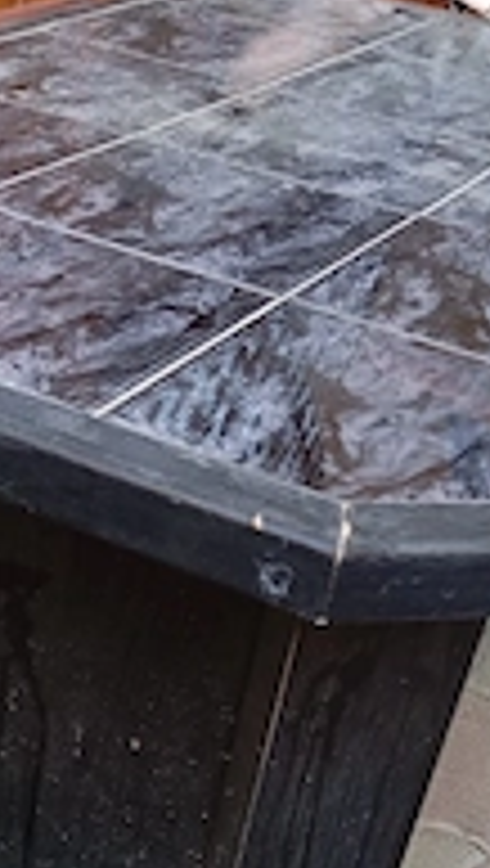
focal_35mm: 63
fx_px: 1451
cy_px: 850
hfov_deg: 18.8
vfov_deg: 31.1
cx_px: 45
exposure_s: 1/60.2
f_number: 1.8
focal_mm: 4.22
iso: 675
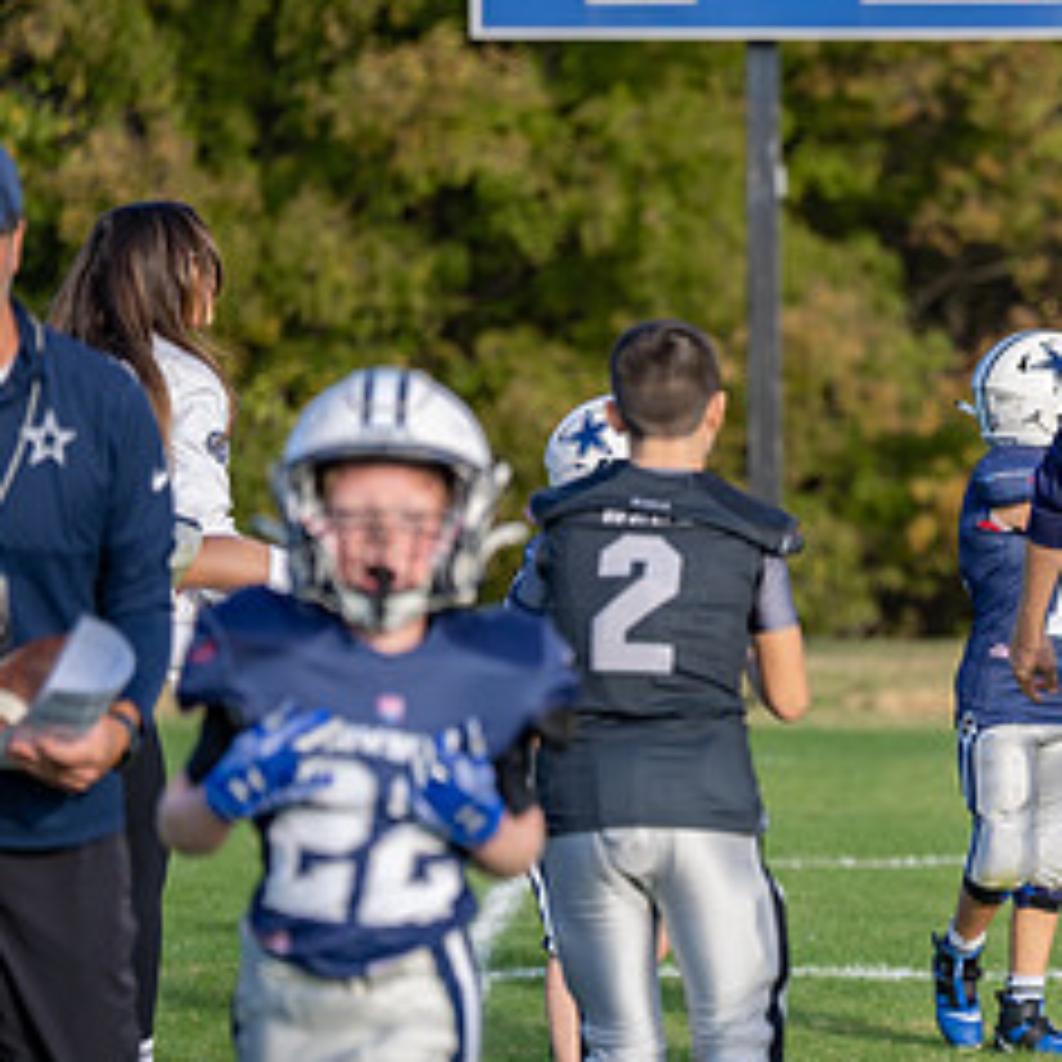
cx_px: 1296
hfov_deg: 5.9
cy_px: 659
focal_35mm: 294
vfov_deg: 6.0
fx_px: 10205
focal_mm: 135
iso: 160
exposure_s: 1/1250
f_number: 2.8
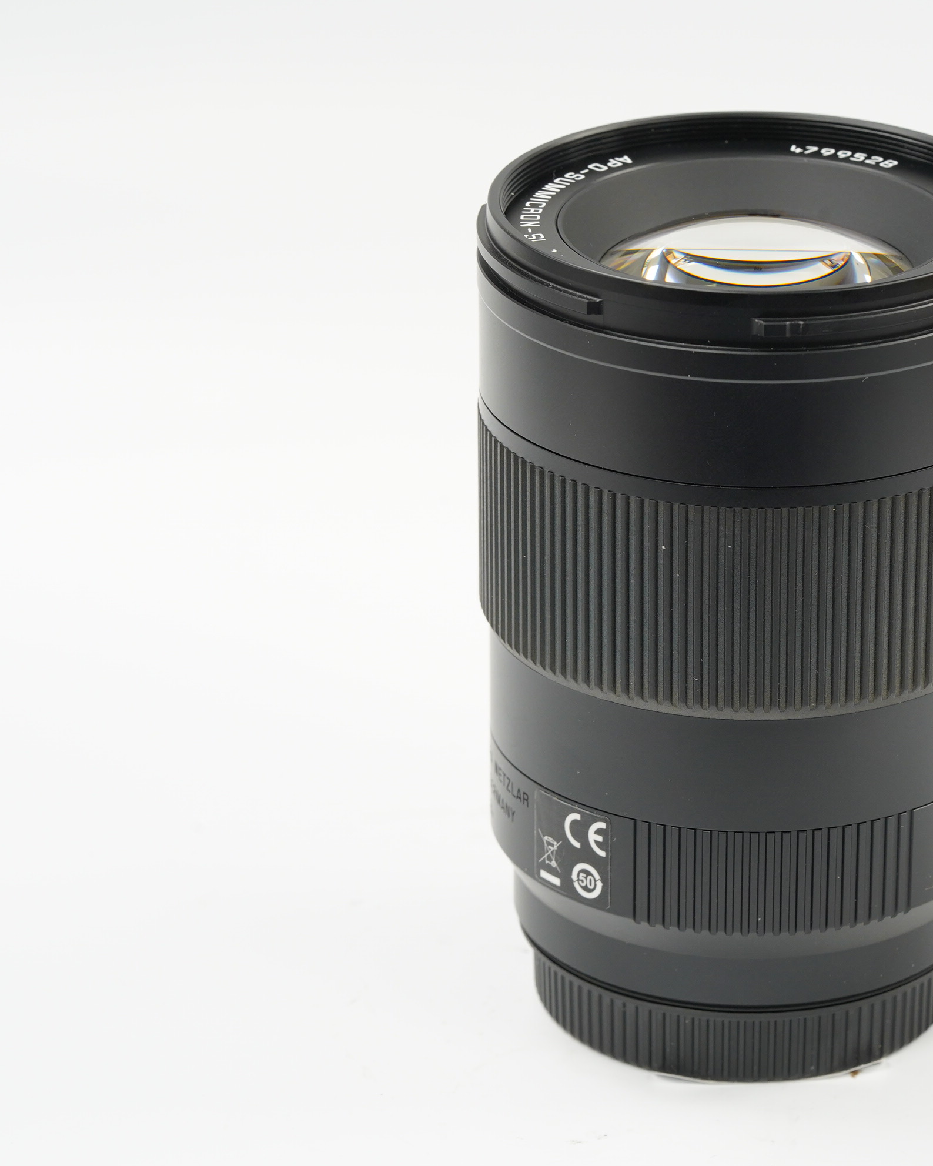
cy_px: 585
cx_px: 748
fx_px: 4417
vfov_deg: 15.0
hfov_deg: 12.0
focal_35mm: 128
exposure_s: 1/10
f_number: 11
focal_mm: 90
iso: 1000
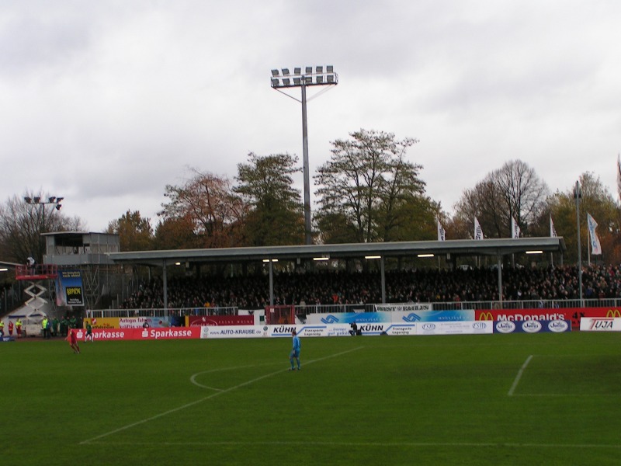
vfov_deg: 24.4
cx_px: 310
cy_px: 233
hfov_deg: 32.2
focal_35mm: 60
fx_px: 1076
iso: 50
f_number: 5
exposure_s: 1/100
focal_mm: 9.2
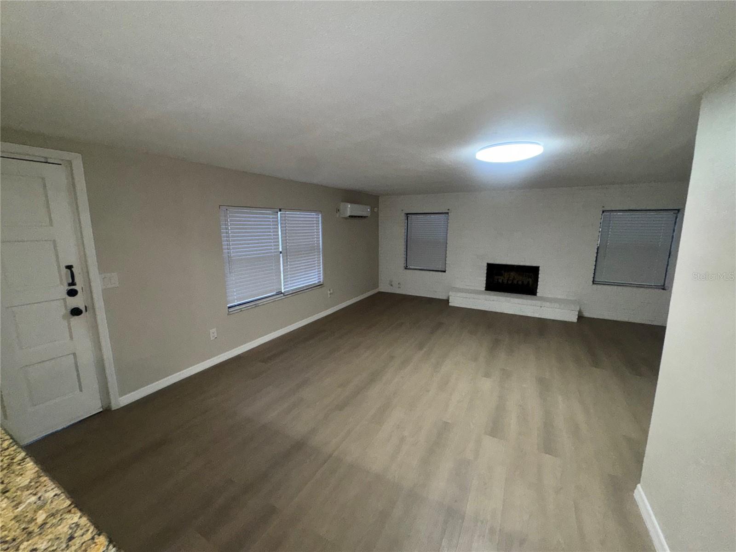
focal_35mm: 14
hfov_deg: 102.1
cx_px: 368
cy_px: 276
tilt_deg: -11.6
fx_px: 298
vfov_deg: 85.7
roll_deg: -0.5
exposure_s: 1/76
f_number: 2.2
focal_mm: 2.22
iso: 80
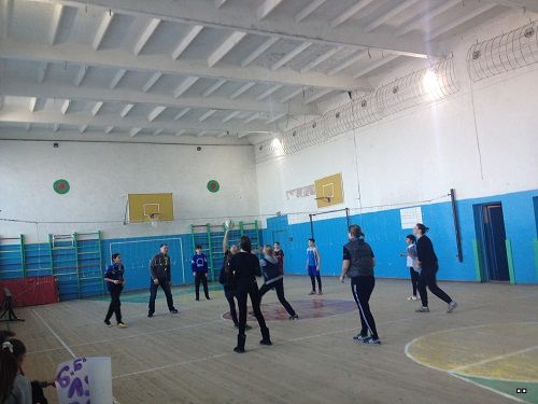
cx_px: 269
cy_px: 202
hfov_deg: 52.6
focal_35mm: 35
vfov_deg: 40.7
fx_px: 544
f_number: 2.4
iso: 50
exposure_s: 1/40
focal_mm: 4.28
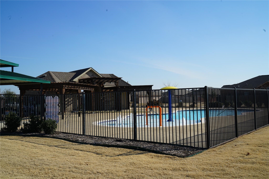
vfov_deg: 37.8
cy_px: 90
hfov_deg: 54.4
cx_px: 134
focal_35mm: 35
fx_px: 261
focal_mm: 35
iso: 100
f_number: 14
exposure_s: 1/125
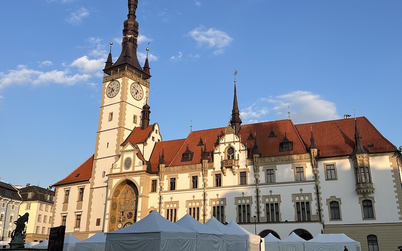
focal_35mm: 35
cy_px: 116
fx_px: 383
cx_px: 216
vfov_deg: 36.2
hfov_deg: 55.3
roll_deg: +0.5
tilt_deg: +20.0
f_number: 1.78
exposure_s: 1/2967
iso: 80
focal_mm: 6.86
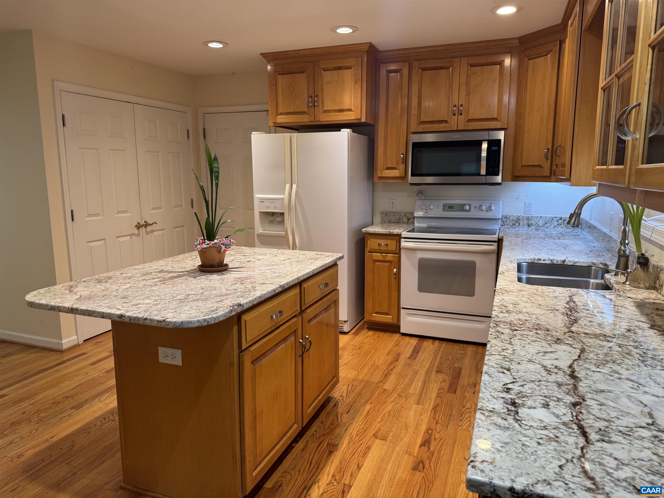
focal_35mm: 24
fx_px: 460
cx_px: 332
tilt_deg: -10.3
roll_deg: +0.1
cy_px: 249
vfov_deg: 56.8
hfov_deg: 71.6
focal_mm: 6.76
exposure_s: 1/60
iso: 125
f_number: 1.78
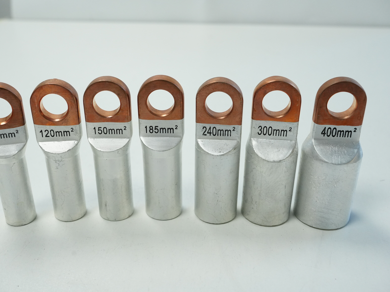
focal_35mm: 39
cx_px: 172
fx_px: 439
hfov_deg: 47.8
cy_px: 146
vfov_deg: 36.8
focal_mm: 36
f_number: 7.1
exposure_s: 1/200
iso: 3200
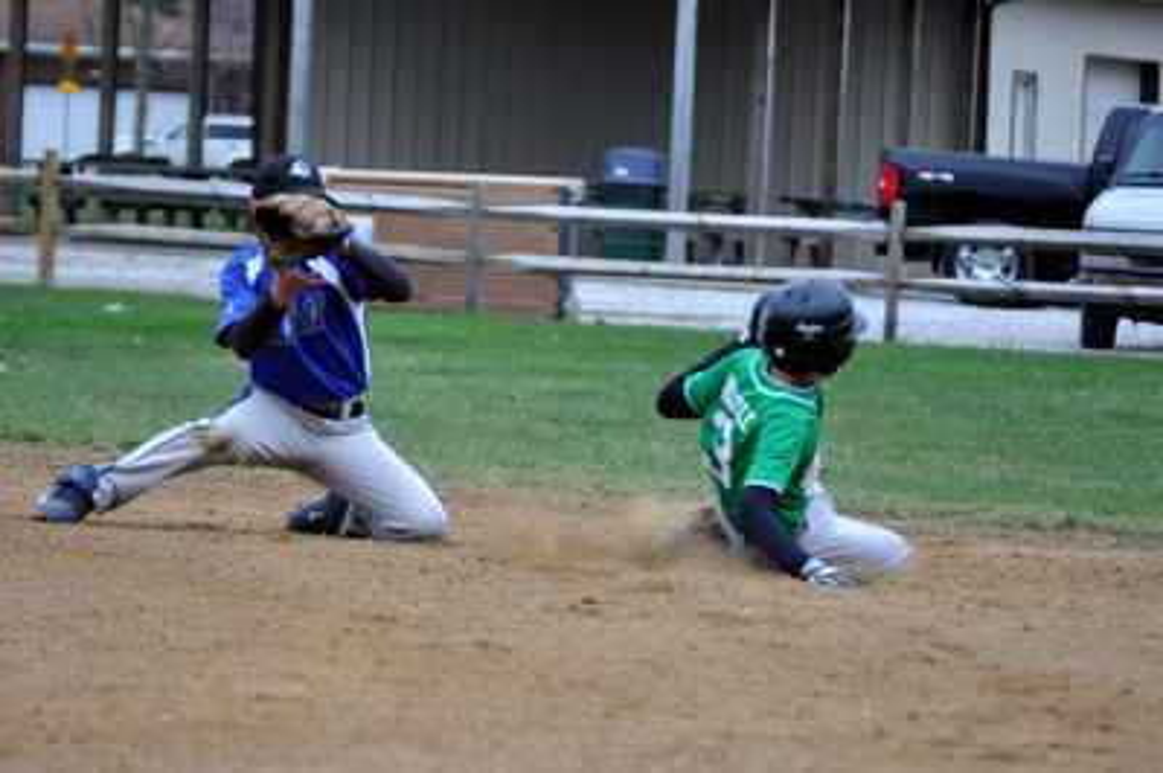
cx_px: 582
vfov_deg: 5.5
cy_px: 386
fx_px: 7989
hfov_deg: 8.3
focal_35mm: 248
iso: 1250
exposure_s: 1/640
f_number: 5.3
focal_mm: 165
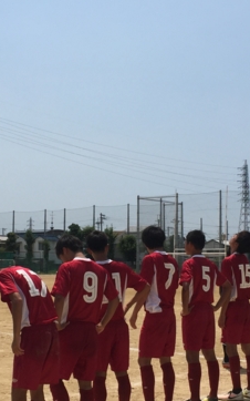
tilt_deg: +3.6
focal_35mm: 68
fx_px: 742
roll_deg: -1.4
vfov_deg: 30.2
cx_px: 96
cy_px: 228
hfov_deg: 19.1
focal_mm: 4.15
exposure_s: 1/4405
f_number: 2.2
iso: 32
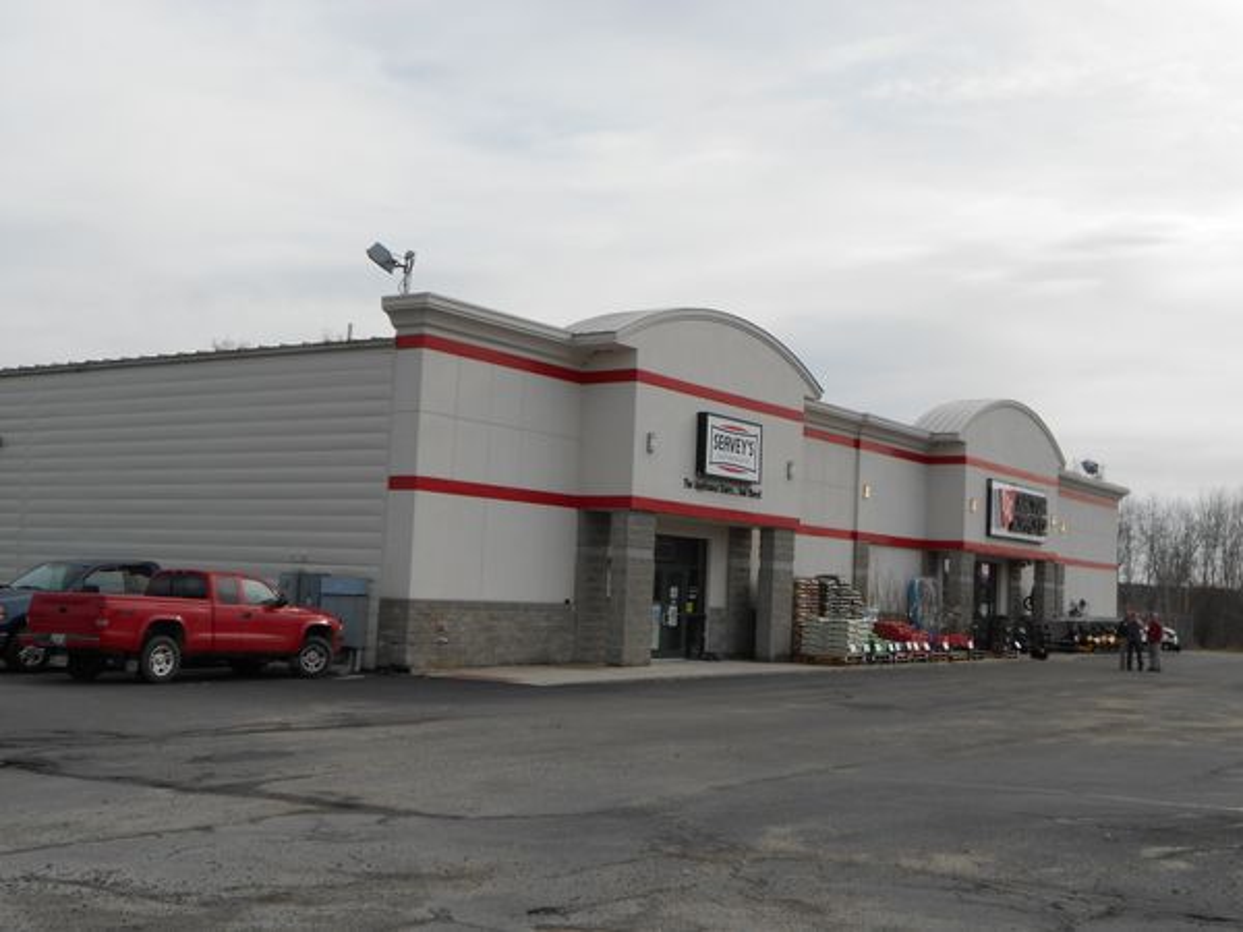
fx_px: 1544
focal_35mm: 43
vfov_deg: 33.6
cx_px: 622
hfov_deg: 43.9
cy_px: 466
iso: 80
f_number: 4.2
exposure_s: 1/800
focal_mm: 7.7
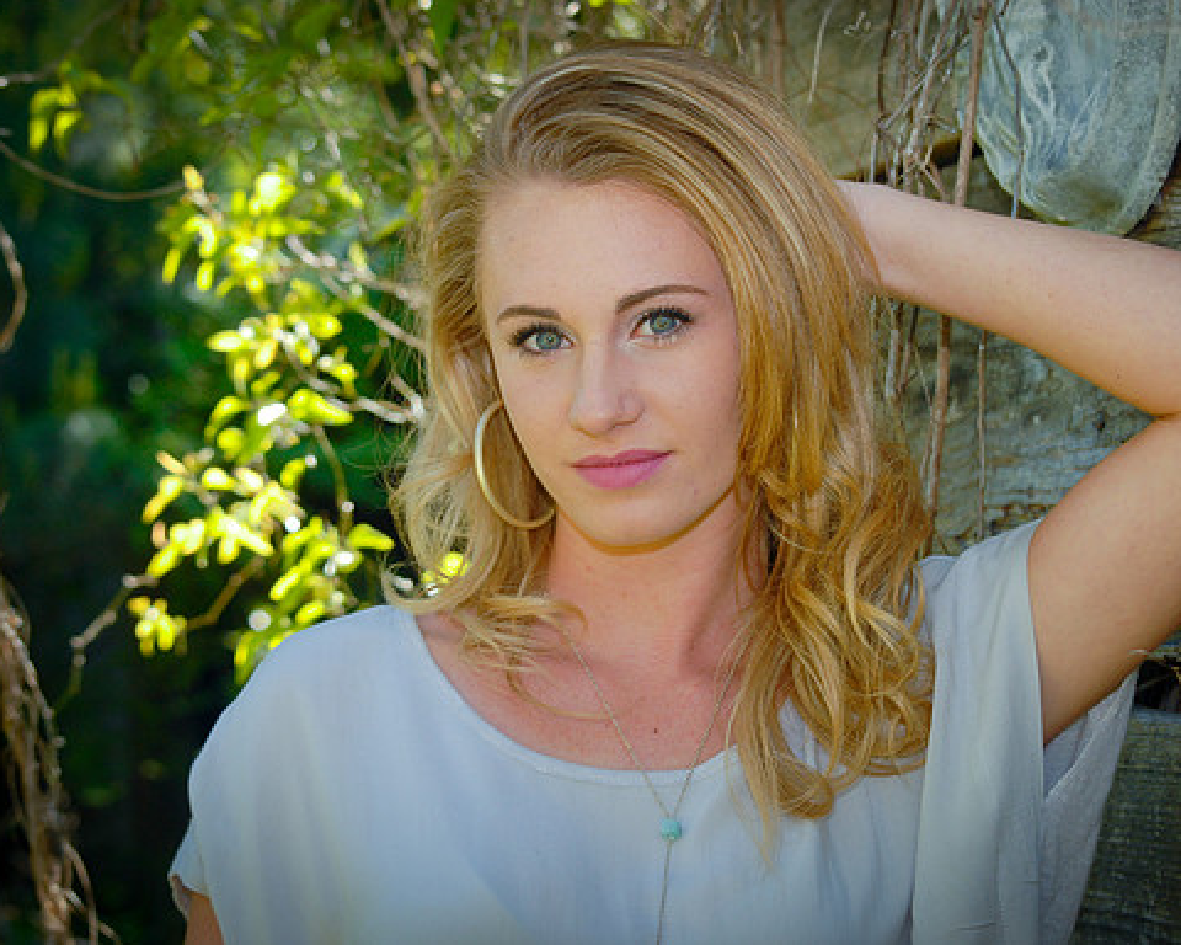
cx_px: 679
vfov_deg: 16.4
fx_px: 3270
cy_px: 472
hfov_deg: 20.5
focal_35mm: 94
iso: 200
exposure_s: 1/160
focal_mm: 55
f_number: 6.3
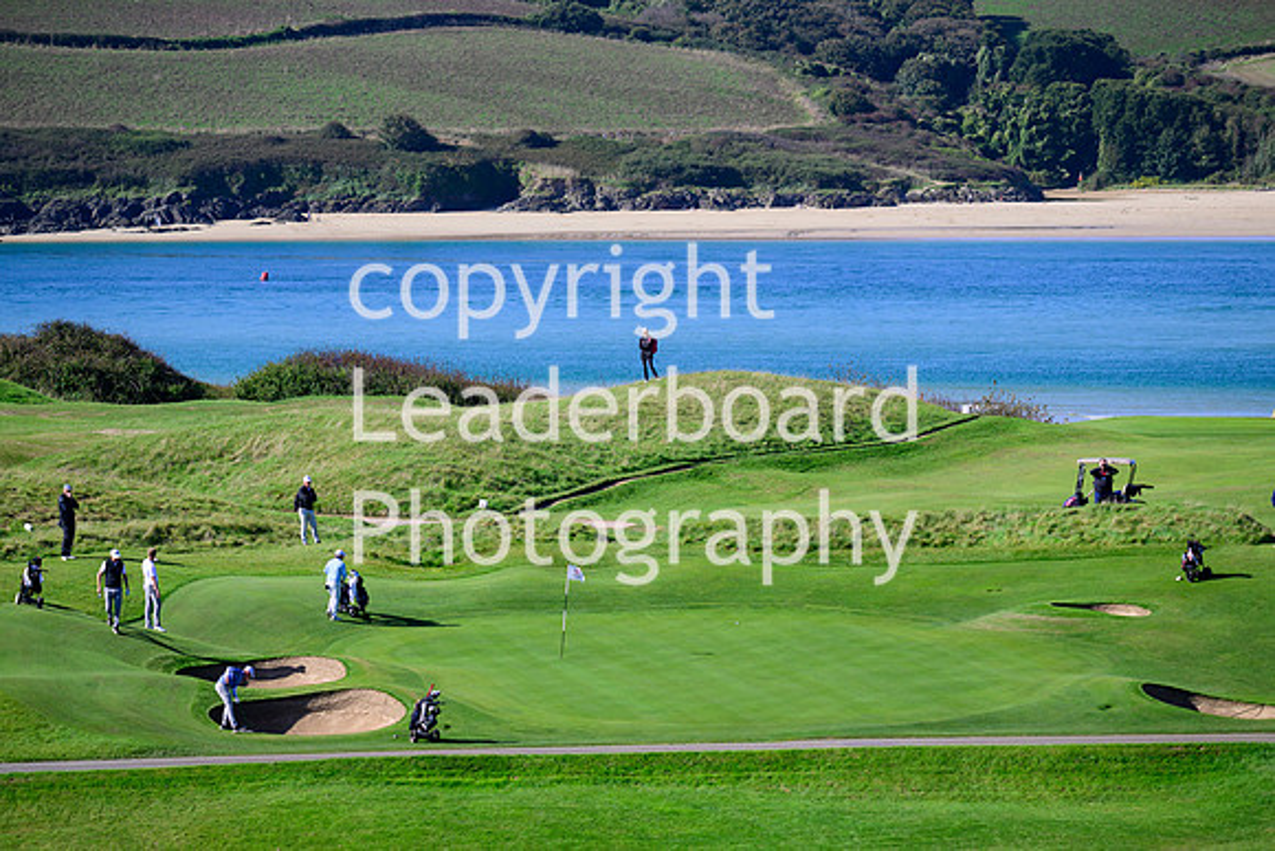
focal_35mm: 180
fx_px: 6376
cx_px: 638
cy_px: 426
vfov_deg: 7.6
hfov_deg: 11.4
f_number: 4.8
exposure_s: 1/2500
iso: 400
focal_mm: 180
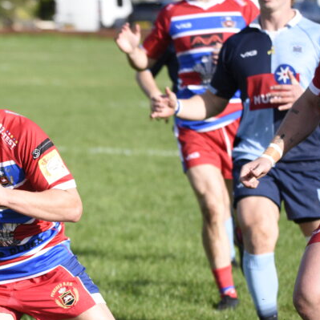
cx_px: -41
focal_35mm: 360
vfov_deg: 4.9
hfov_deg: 4.9
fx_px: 3765
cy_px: 225
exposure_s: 1/4000
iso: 1250
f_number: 5.6
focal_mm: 165
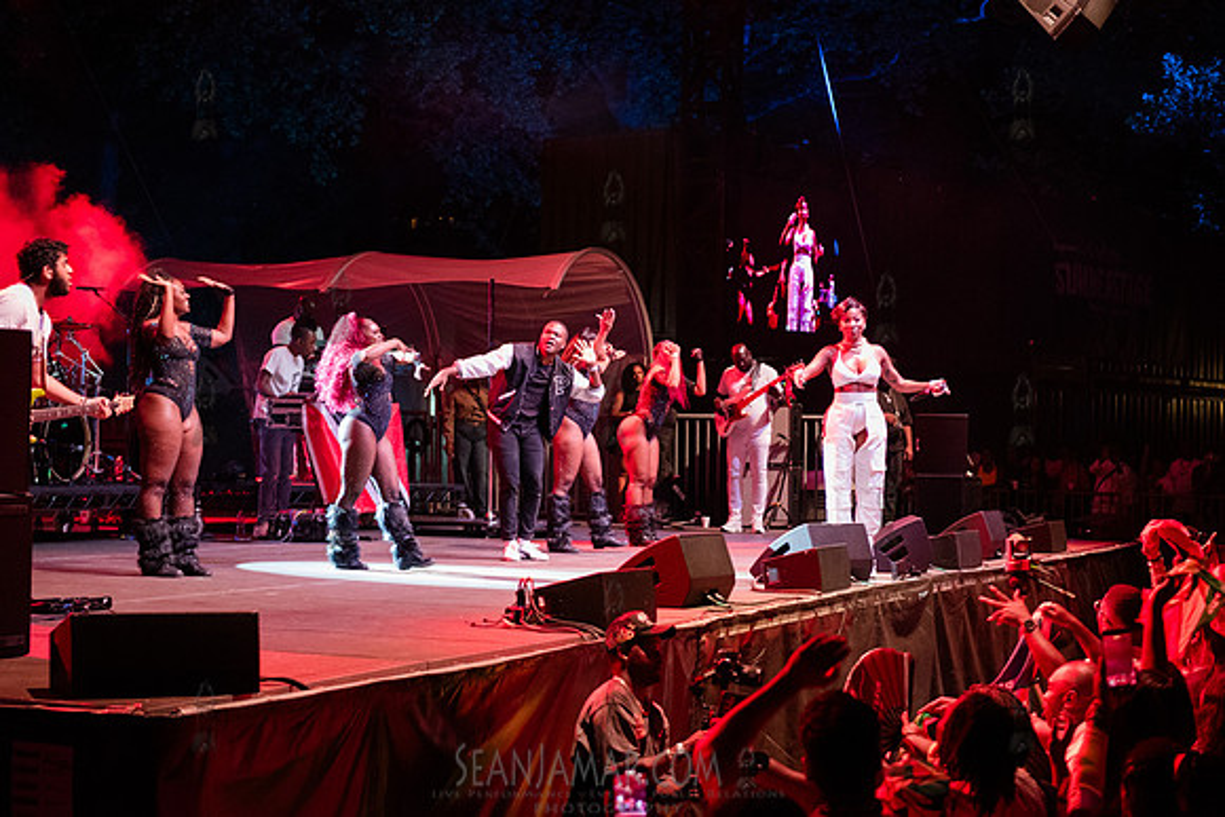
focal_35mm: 63
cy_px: 408
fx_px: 2147
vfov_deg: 21.6
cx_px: 612
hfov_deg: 31.8
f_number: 3.2
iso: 6400
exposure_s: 1/320
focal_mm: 62
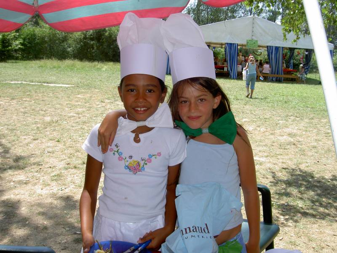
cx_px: 168
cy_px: 126
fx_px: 380
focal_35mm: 39
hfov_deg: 47.9
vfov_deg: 36.8
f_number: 4.7
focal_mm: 8
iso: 100
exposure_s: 1/160
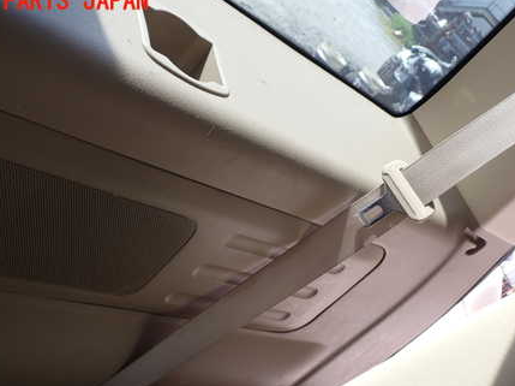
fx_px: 624
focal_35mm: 42
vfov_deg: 34.0
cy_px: 257
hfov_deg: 44.7
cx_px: 291
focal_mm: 5.4
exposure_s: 1/60
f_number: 3.2
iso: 100
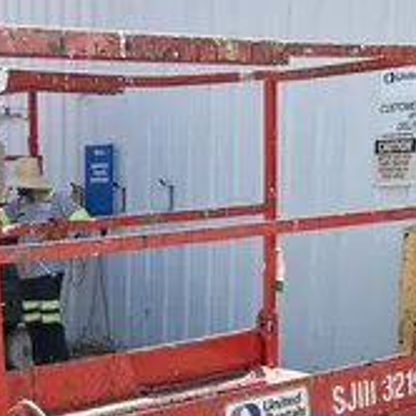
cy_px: 432
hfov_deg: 22.6
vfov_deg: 21.8
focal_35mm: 76
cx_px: 115
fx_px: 1033
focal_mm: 5.7
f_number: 1.5
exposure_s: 1/2841
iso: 50
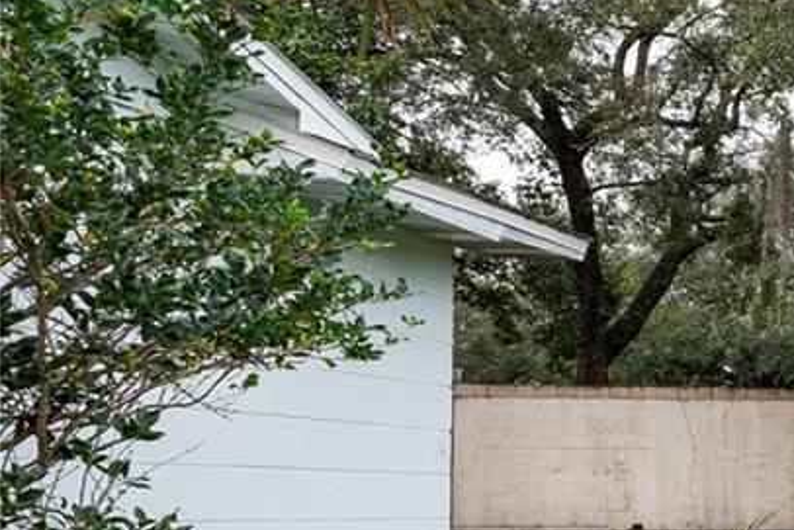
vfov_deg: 21.2
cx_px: 1563
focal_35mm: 63
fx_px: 1390
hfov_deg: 19.4
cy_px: 460
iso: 100
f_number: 5
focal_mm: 16
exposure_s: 1/80
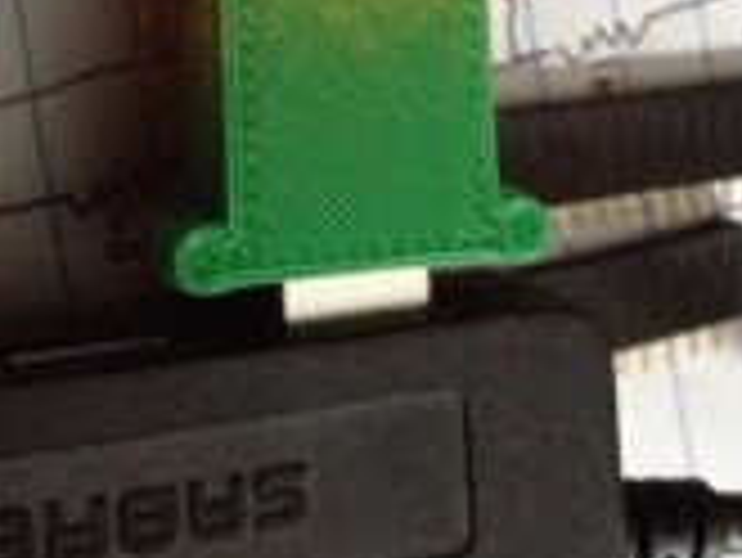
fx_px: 1823
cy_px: -130
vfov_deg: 16.6
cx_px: 310
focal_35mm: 85
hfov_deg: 23.0
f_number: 2.4
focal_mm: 4.28
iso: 800
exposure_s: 1/15
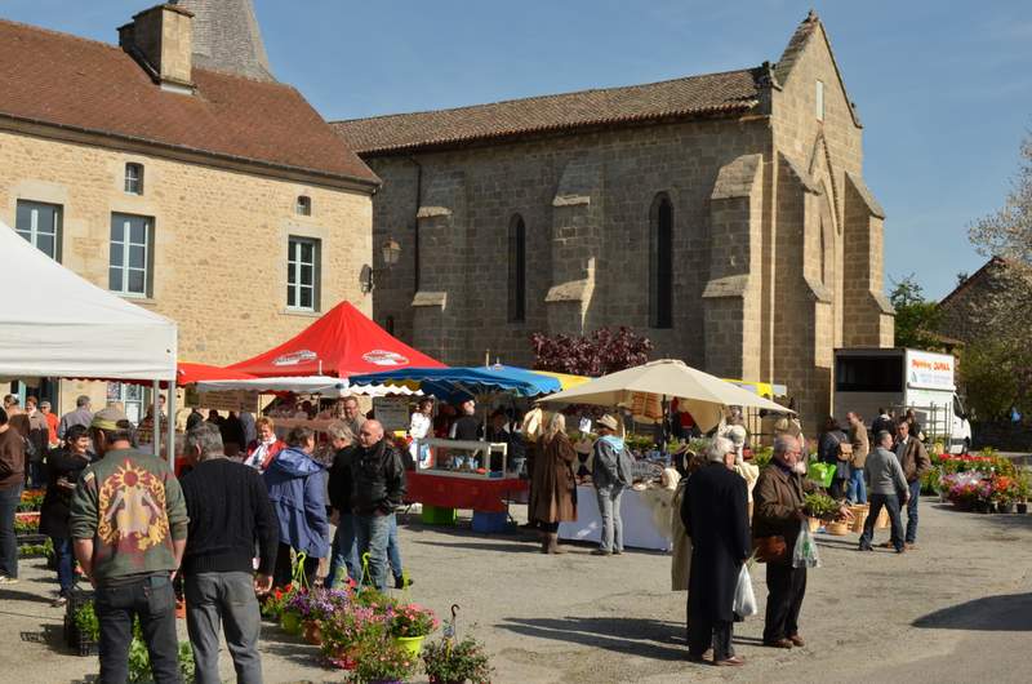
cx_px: 516
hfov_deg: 39.0
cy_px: 342
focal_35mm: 51
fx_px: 1459
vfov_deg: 26.4
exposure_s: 1/250
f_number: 13
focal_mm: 34
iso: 200
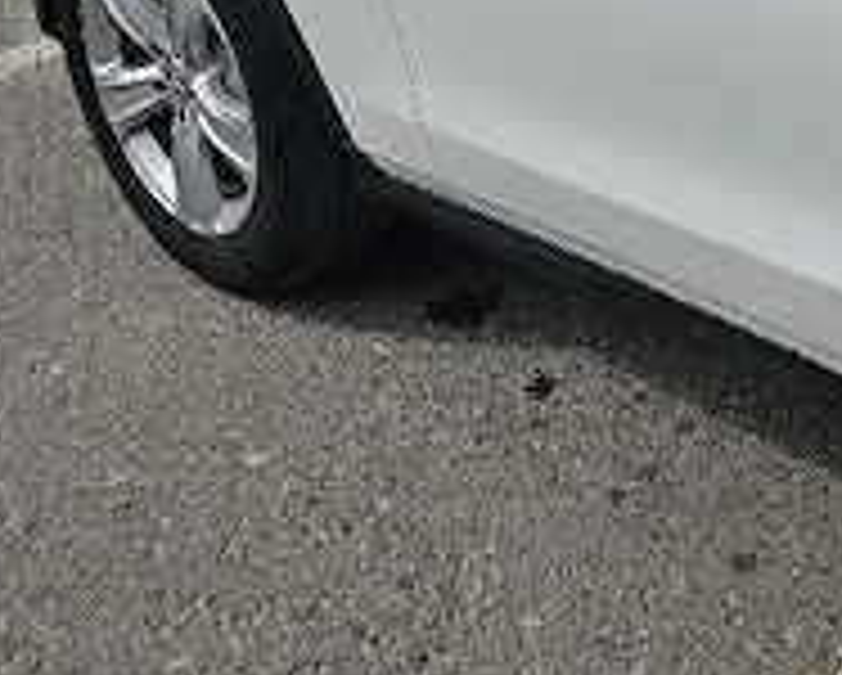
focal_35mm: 72
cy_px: -306
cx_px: 919
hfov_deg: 24.6
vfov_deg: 19.0
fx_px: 1796
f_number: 1.7
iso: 10
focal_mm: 6.3
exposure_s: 1/2000
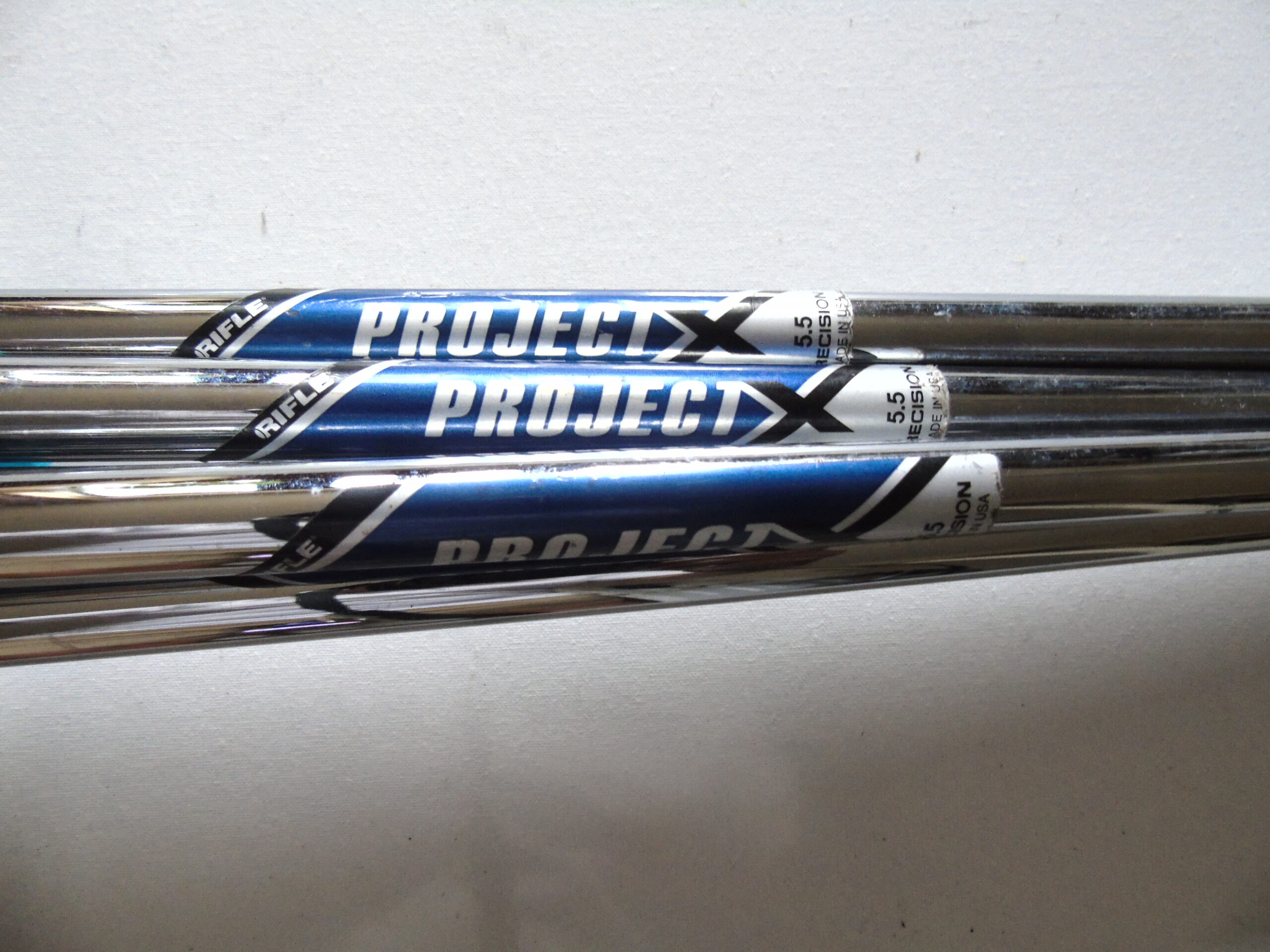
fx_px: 917
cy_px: 476
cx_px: 635
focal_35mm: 25
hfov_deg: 69.4
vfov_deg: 54.9
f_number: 3.4
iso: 400
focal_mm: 4.4
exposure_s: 1/25
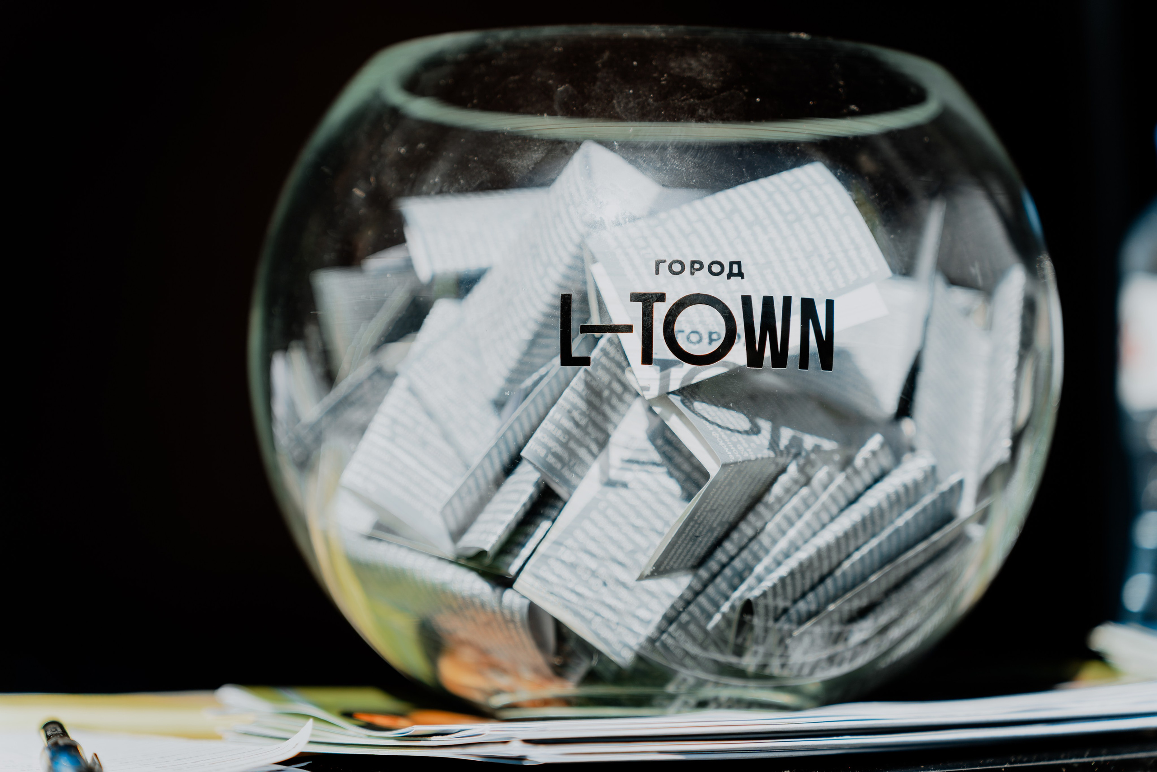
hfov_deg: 27.0
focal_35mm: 75
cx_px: 578
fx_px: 2410
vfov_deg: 18.2
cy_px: 386
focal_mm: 75
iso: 100
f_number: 2.8
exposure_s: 1/1250
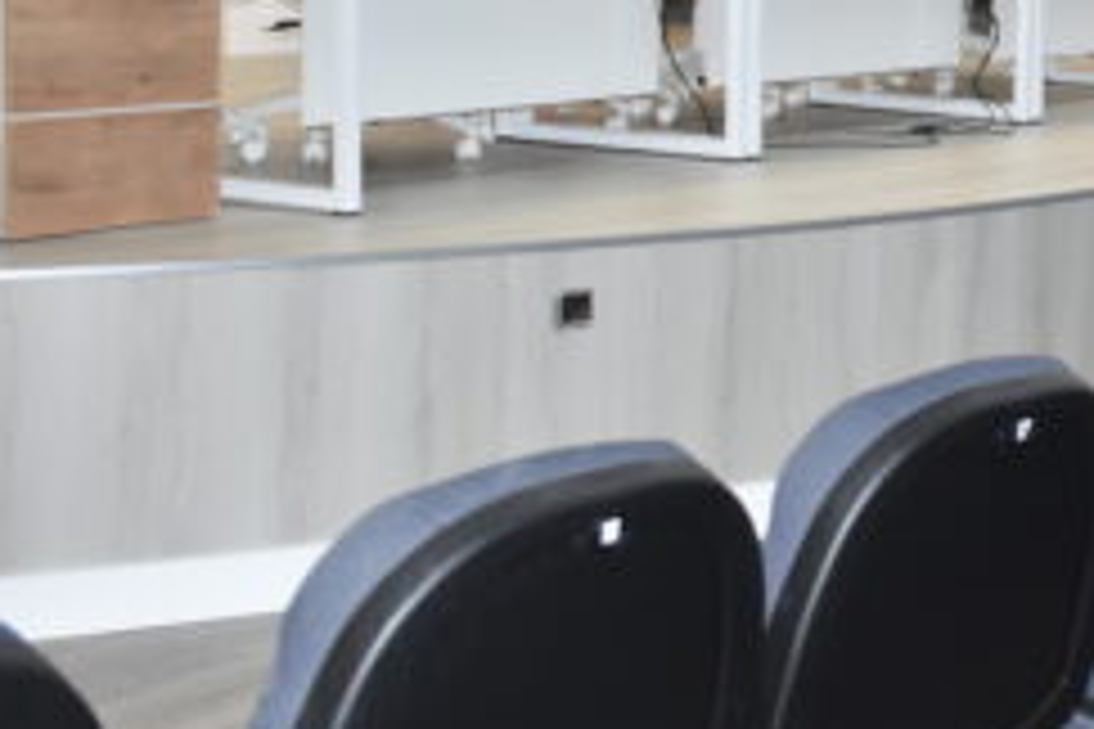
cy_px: 108
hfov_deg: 21.3
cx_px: 1297
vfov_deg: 15.2
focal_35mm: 89
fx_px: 2704
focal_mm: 24
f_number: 4
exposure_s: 1/60
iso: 800
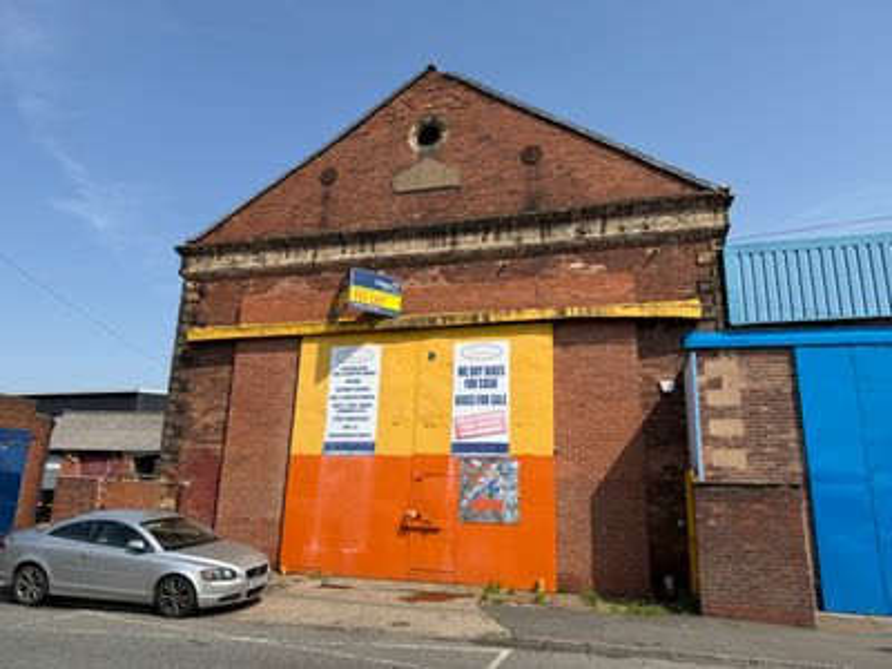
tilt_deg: +14.5
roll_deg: -2.3
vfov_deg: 56.8
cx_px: 446
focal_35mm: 24
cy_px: 334
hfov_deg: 71.6
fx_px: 618
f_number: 1.78
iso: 80
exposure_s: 1/5319
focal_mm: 6.76
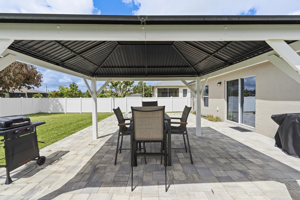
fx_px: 117
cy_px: 100
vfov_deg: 81.2
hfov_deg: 104.3
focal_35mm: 14
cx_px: 150
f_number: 9
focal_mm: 14
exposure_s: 1/500
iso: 250
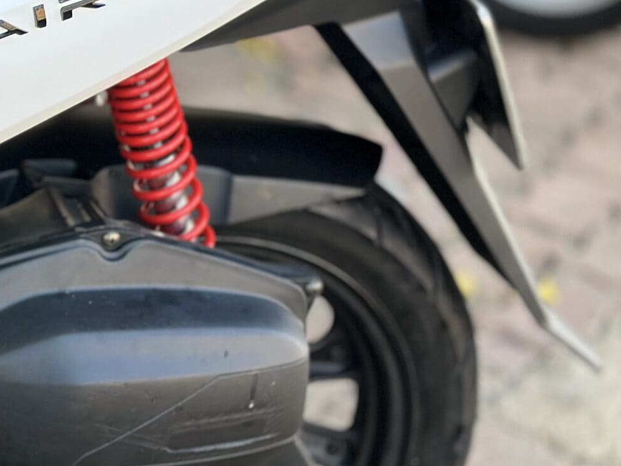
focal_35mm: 125
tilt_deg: -21.8
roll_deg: -6.9
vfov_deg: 11.8
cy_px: 157
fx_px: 2242
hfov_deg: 15.2
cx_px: -124
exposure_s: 1/325
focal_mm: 6.86
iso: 80
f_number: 1.78
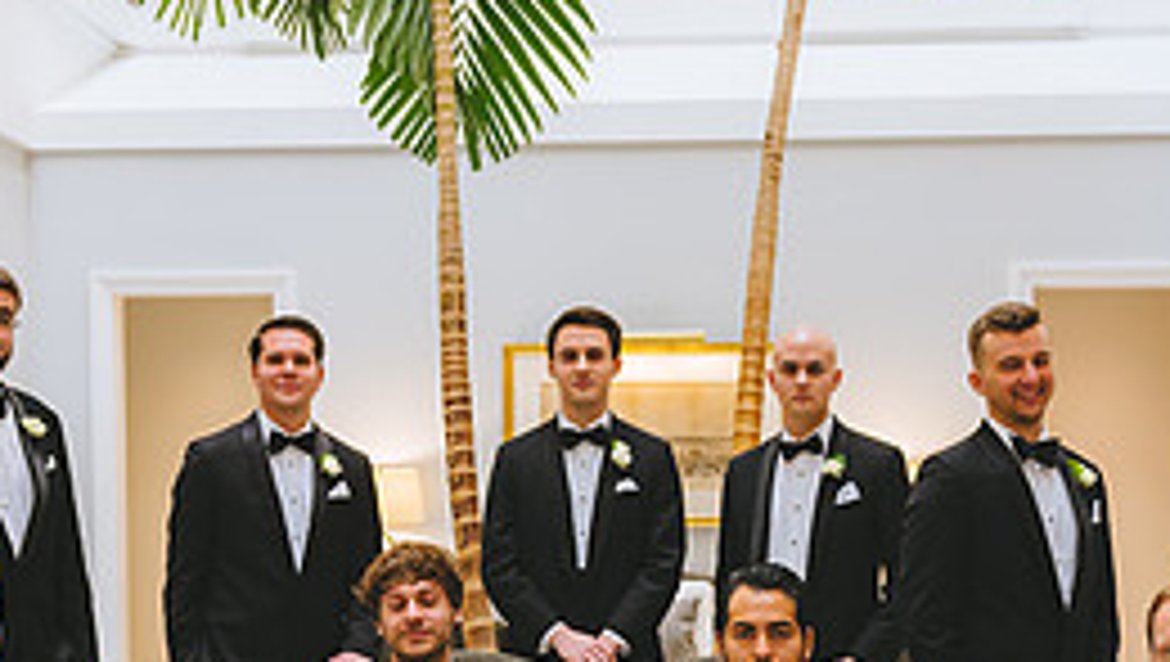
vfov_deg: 18.7
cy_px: 660
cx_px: 558
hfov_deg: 33.3
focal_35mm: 63
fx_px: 1957
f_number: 4
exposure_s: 1/125
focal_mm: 27
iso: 800
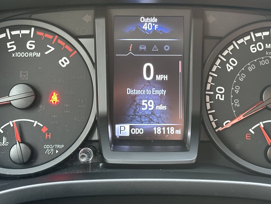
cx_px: 147
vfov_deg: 19.1
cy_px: 63
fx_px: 603
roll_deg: +1.8
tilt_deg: -14.9
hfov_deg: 25.3
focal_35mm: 77
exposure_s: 1/38
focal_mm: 6.86
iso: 500
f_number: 1.78
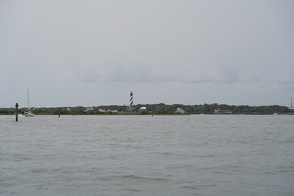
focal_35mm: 90
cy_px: 98
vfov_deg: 15.2
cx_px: 147
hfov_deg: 22.6
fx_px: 735
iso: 125
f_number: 4
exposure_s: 1/2000
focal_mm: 90
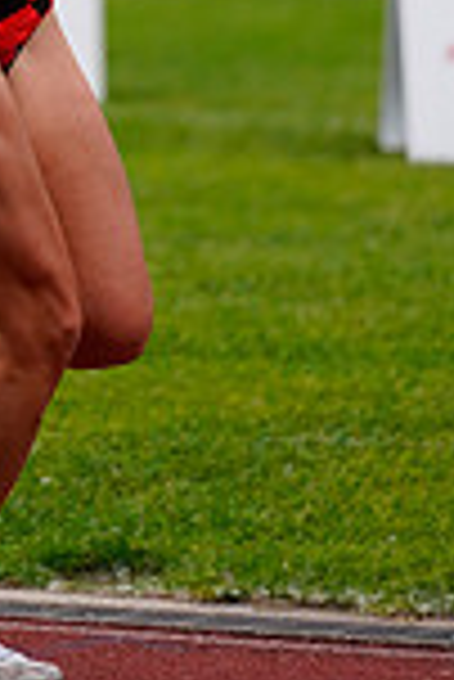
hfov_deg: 2.3
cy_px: -203
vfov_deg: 3.4
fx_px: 11248
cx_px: -81
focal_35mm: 596
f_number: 2.8
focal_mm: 200
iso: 1600
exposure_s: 1/2000
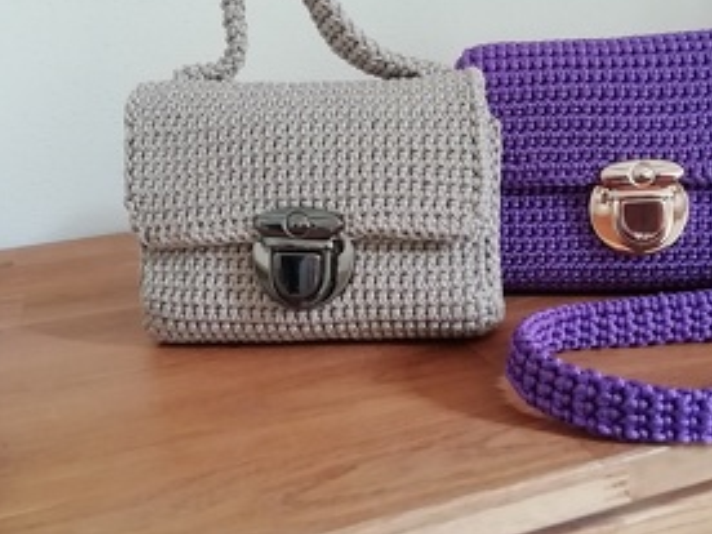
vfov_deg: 33.6
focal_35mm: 43
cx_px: 419
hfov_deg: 43.7
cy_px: 237
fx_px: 884
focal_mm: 3.46
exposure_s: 1/33.3
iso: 200
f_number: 2.2
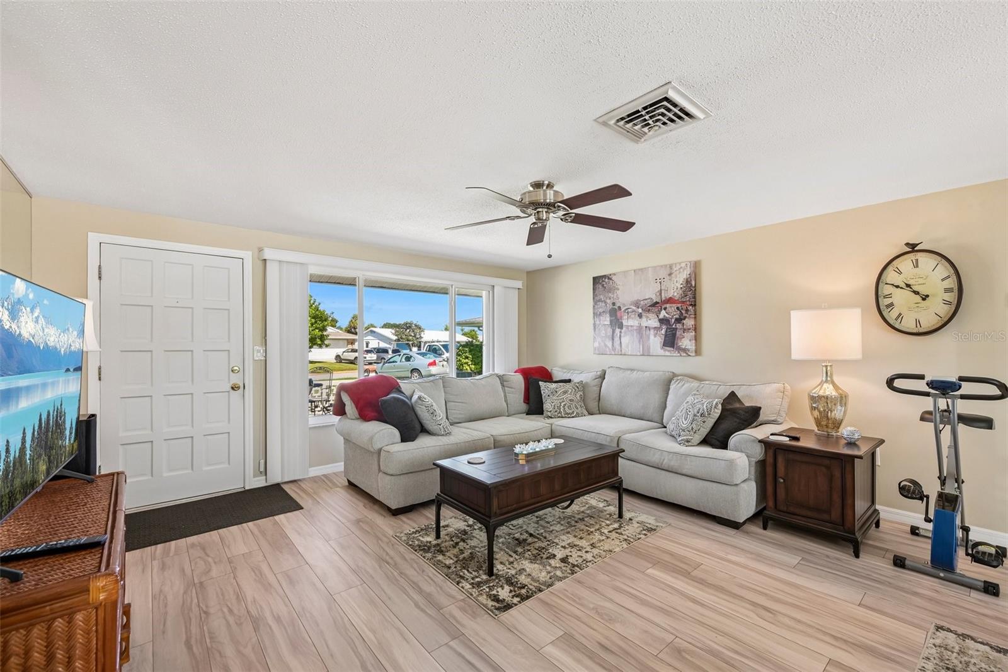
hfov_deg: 100.4
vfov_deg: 77.3
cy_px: 336
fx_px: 420
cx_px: 504
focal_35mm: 15
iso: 400
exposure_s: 1/100
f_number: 8
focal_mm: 15
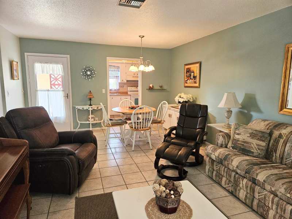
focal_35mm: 23
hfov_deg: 73.9
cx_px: 146
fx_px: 194
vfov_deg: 58.9
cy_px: 110
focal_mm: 5.4
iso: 250
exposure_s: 1/120
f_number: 1.8
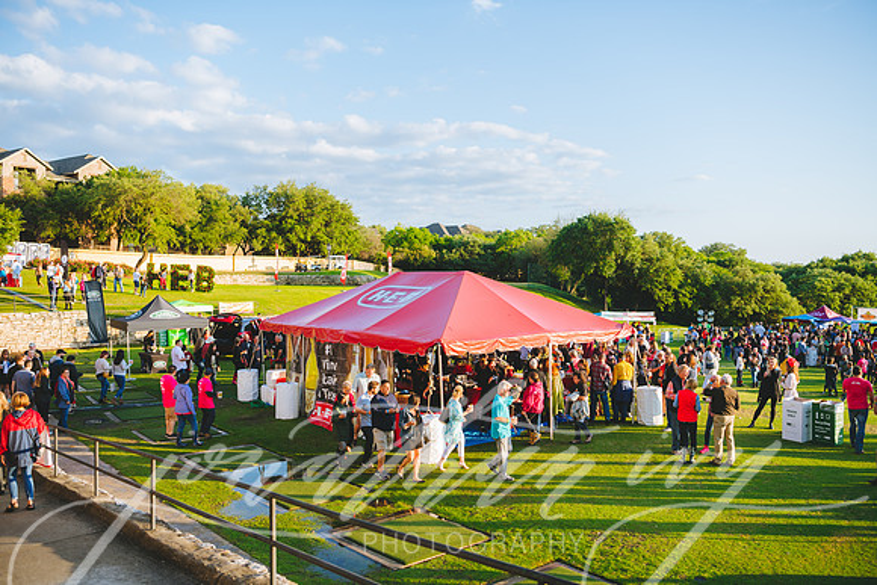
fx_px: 780
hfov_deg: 58.7
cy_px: 292
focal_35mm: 32
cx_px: 438
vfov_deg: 41.1
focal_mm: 32
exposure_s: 1/160
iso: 64
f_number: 3.5
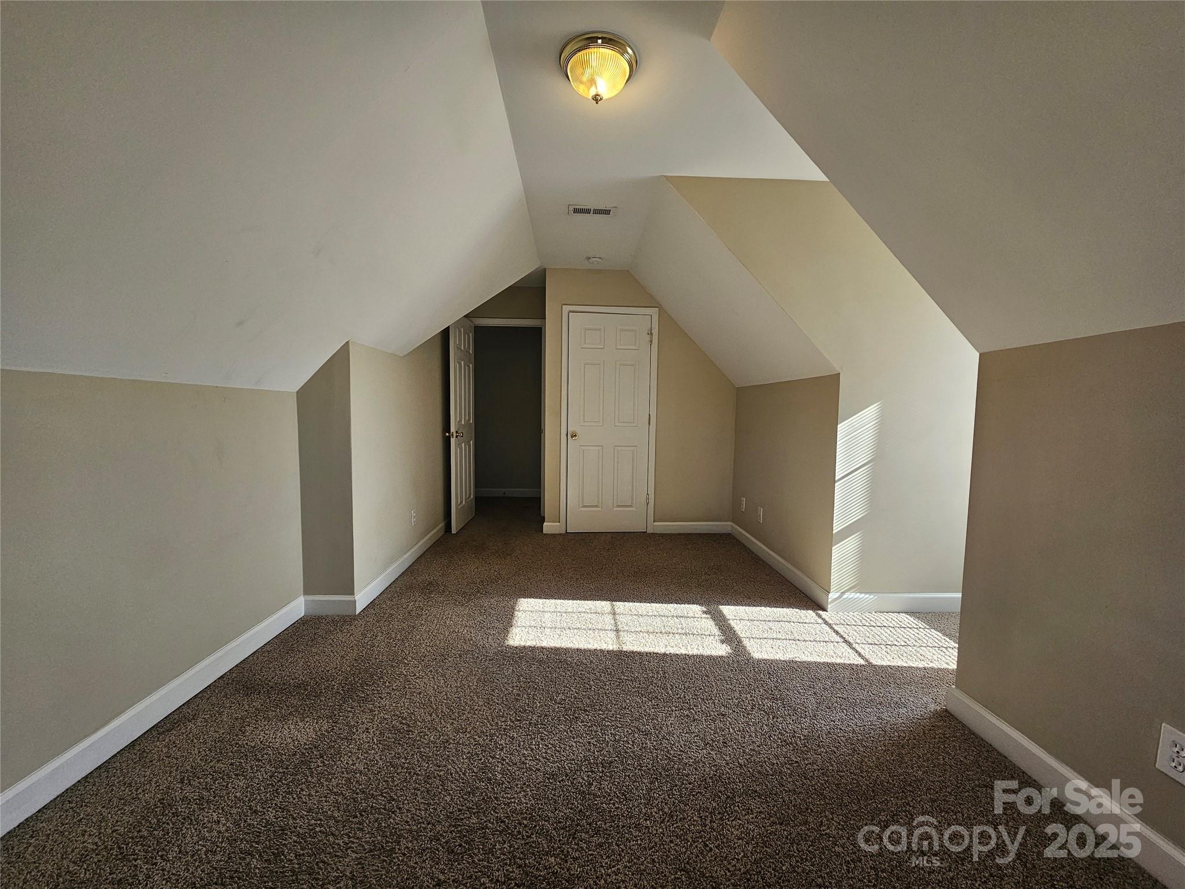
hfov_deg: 106.2
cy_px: 444
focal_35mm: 13
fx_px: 445
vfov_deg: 89.9
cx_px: 592
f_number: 2.2
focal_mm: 2.2
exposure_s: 1/77
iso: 100
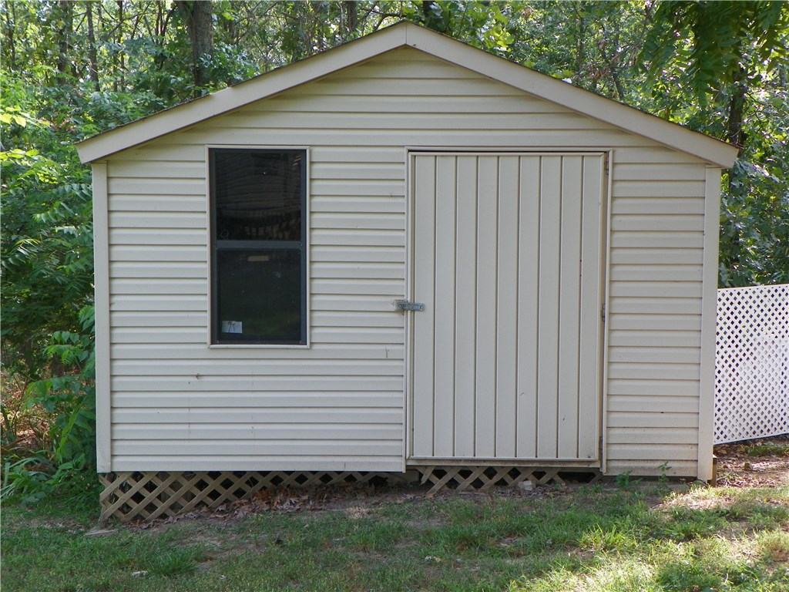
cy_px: 296
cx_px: 394
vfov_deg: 29.1
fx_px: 1140
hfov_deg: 38.2
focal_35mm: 50
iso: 64
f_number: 3.5
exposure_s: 1/60
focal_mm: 8.9
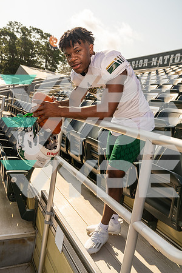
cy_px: 136
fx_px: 227
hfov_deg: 43.6
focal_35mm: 30
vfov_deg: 61.9
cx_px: 91
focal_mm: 30
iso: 125
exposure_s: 1/500
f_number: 5.6
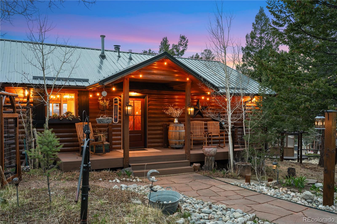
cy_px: 112
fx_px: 281
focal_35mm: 30
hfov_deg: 61.9
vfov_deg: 43.6
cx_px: 168
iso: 400
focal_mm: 30
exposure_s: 1/2
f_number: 8
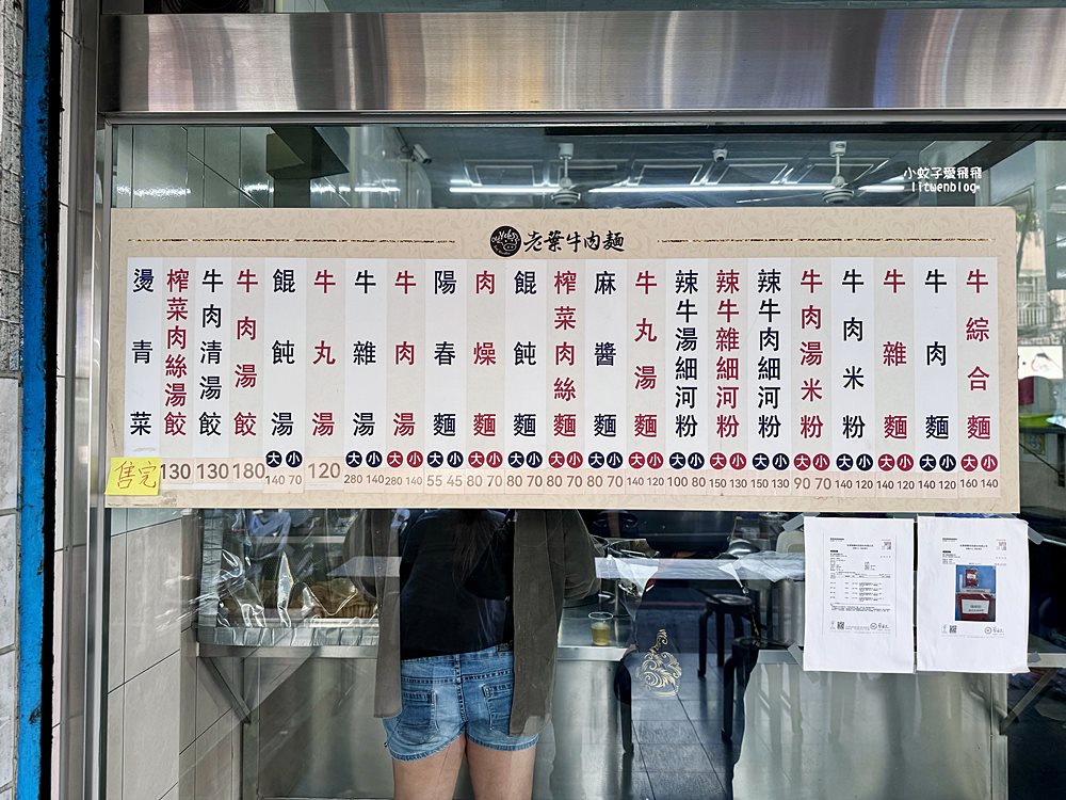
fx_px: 739
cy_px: 400
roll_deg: +0.1
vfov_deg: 56.8
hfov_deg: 71.6
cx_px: 533
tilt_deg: +2.1
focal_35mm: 24
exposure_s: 1/222
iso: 64
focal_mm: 6.76
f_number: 1.78
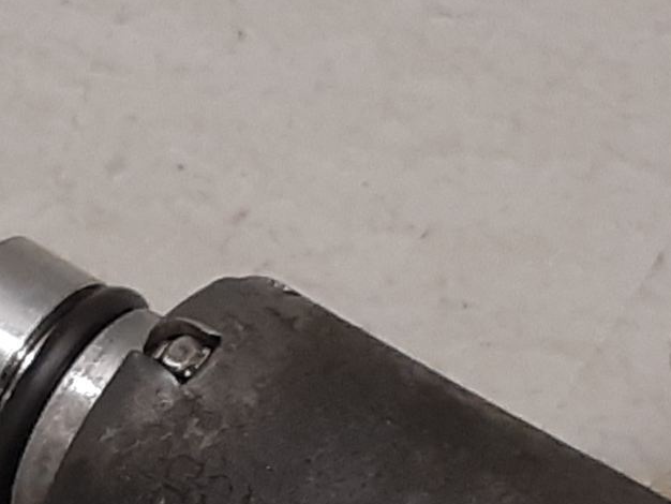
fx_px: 1648
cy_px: 494
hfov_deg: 22.8
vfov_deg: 17.0
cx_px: 154
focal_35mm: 85
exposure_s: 1/50
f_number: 1.7
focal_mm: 3.93
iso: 100
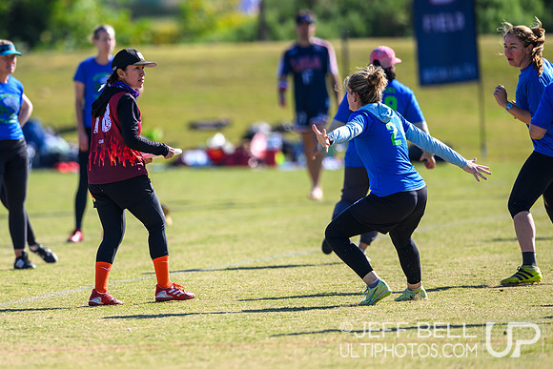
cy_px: 175
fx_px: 9819
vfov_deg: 2.2
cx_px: 132
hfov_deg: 3.2
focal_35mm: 639
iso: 100
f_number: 3.2
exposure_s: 1/1250
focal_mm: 400
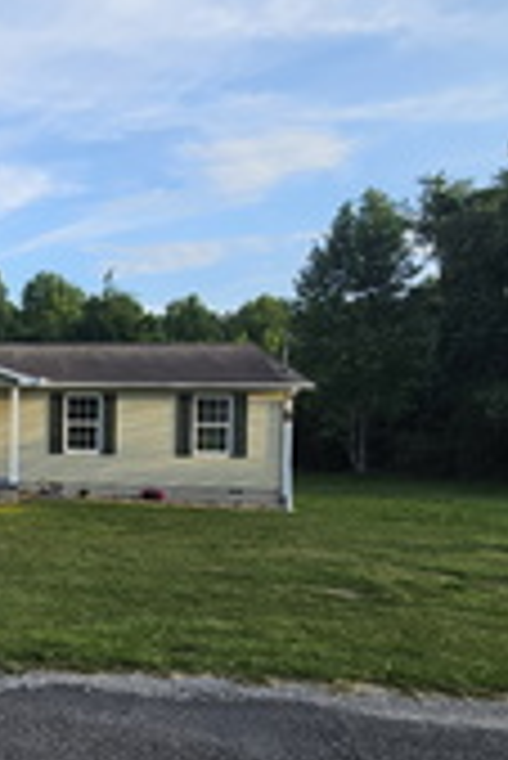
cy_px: 418
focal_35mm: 32
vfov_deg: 58.6
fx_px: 676
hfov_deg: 32.1
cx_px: -139
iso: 50
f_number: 2.2
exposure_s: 1/713
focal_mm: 2.2
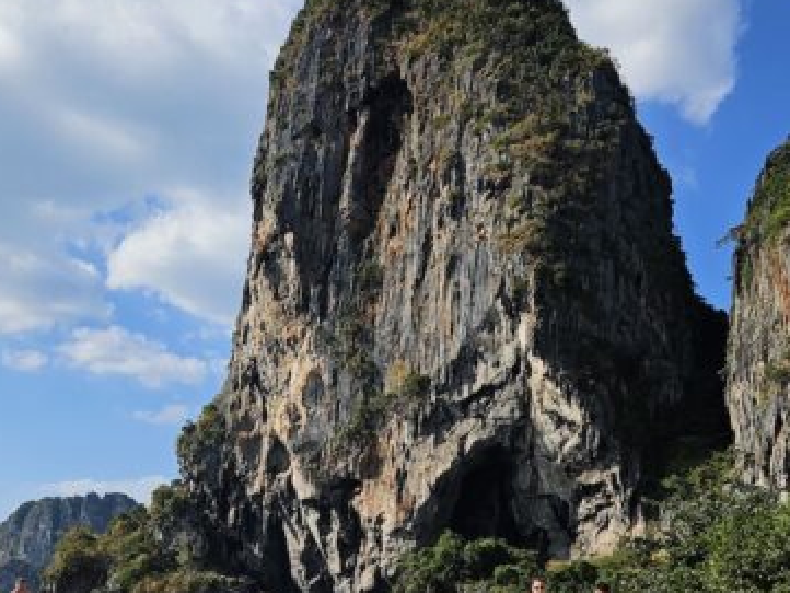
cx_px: 335
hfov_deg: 37.4
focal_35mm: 51
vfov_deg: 28.3
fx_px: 1164
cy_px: 420
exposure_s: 1/3628
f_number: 1.8
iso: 25
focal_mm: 5.4
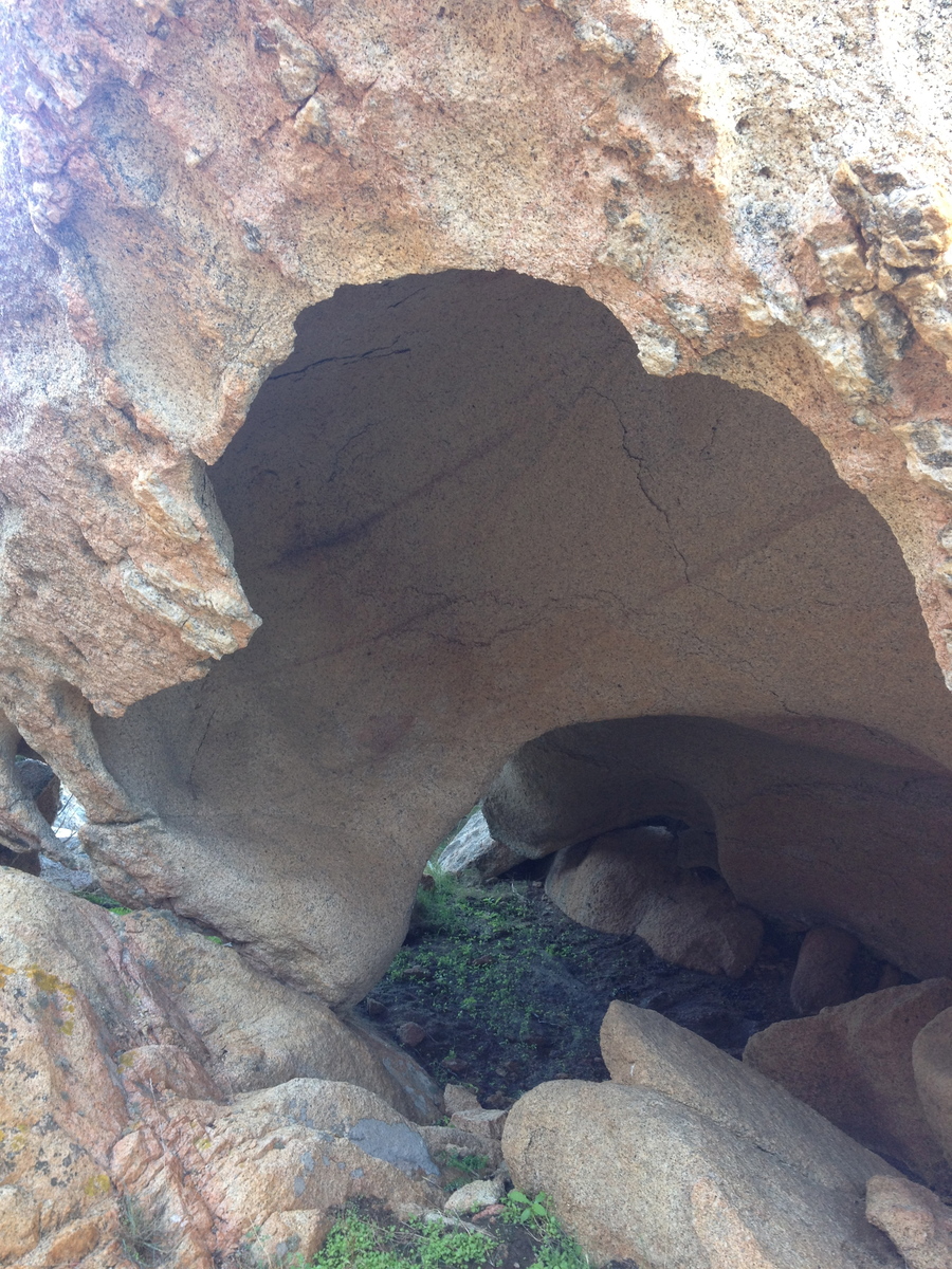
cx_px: 476
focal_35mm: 35
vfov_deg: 52.6
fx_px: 1283
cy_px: 634
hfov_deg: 40.7
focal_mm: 4.28
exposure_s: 1/40
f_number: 2.4
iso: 64
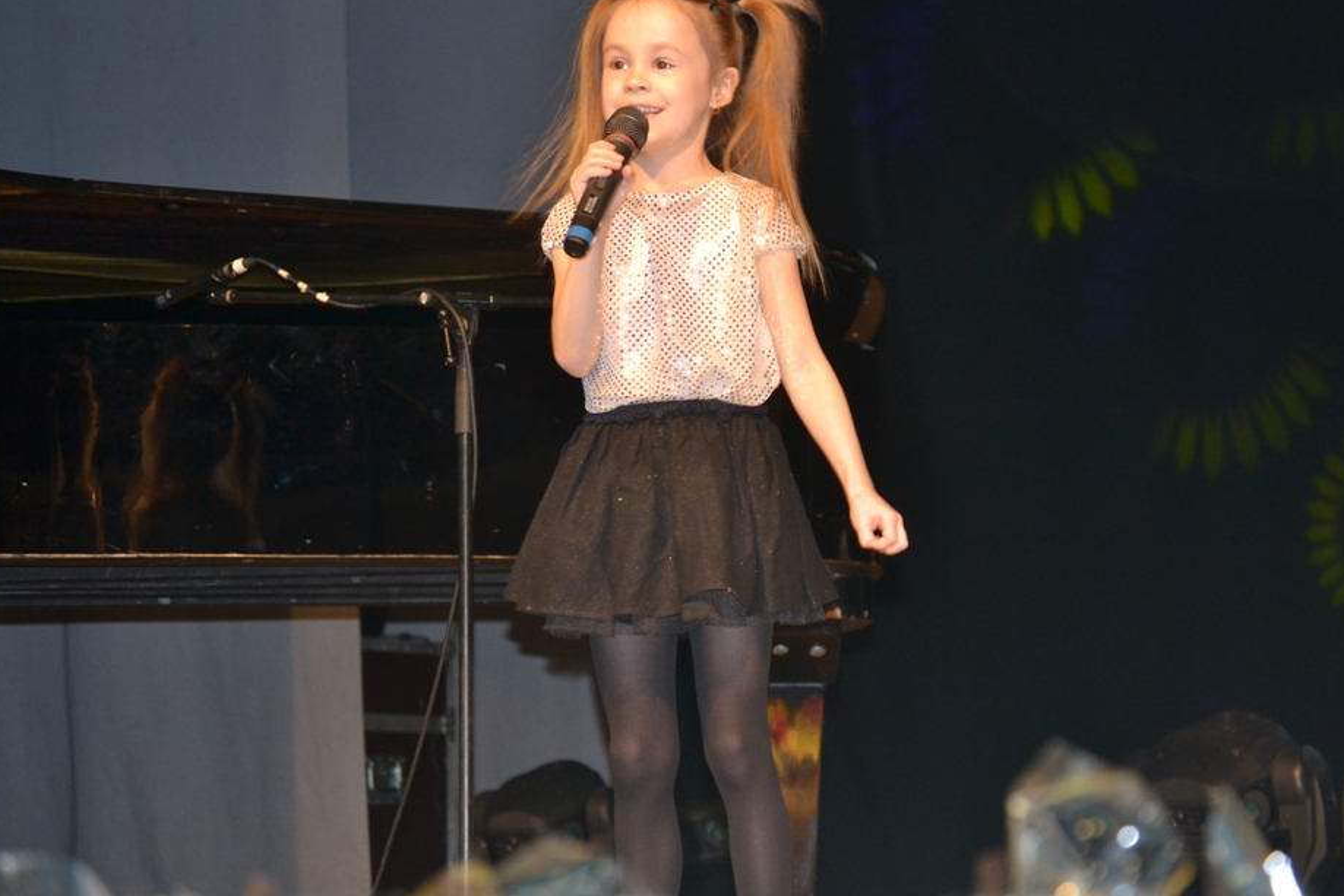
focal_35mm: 117
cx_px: 731
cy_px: 401
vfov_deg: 11.7
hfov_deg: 17.5
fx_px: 4368
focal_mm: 70
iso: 800
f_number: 4.2
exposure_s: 1/60
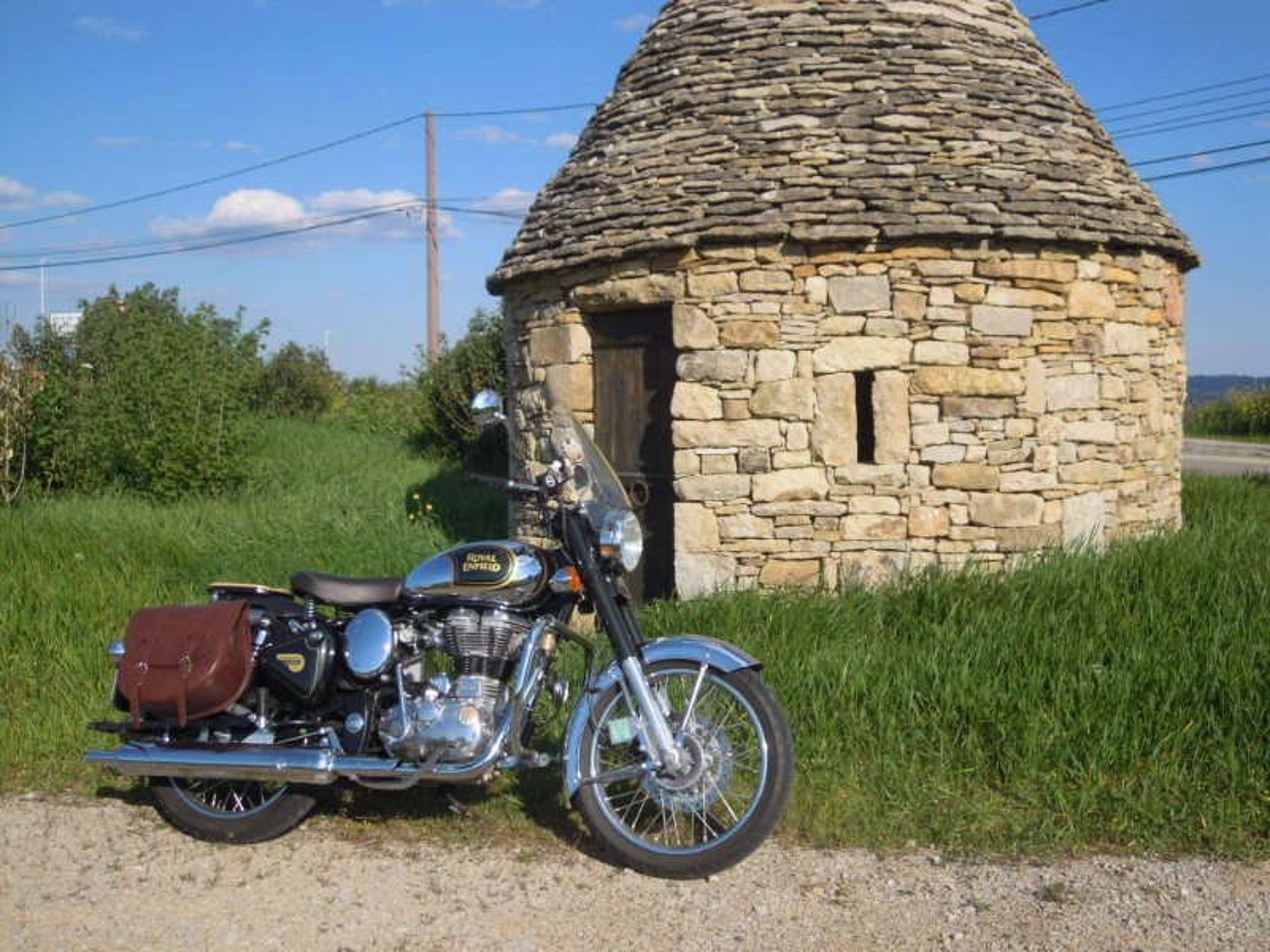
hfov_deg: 51.4
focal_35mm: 36
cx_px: 635
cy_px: 476
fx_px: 1321
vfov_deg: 39.7
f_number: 8.5
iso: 100
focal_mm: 6.4
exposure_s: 1/250
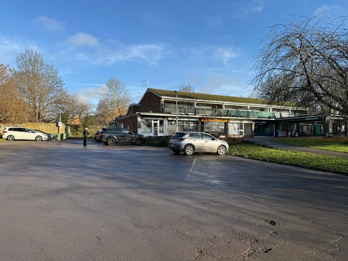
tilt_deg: +2.8
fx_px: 241
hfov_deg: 71.6
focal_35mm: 24
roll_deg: +0.7
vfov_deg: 56.8
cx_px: 174
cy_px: 130
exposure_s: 1/2611
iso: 80
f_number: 1.78
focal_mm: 6.76
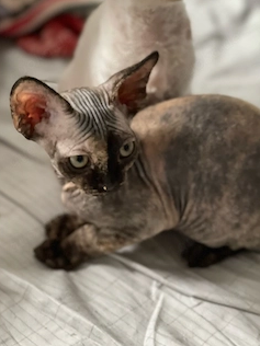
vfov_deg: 24.1
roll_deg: -1.7
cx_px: 148
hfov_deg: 18.2
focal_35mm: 81
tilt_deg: -36.7
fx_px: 811
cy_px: 154
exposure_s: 1/40
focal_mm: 7.5
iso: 250
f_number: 2.2
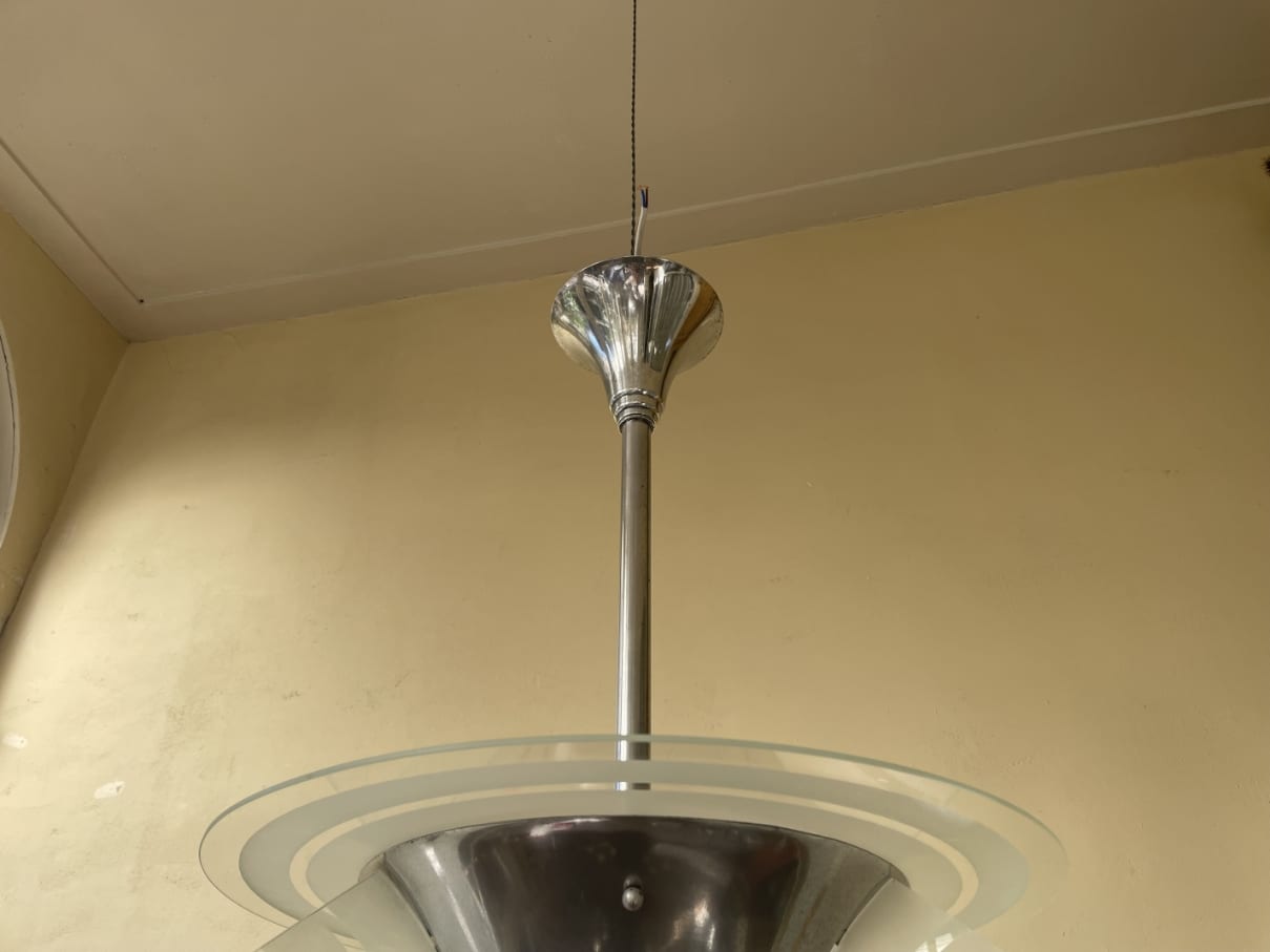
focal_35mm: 26
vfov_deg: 53.1
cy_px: 476
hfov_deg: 67.3
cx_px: 635
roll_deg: +0.7
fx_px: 954
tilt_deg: +38.4
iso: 32
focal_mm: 4.2
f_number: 1.6
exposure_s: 1/590
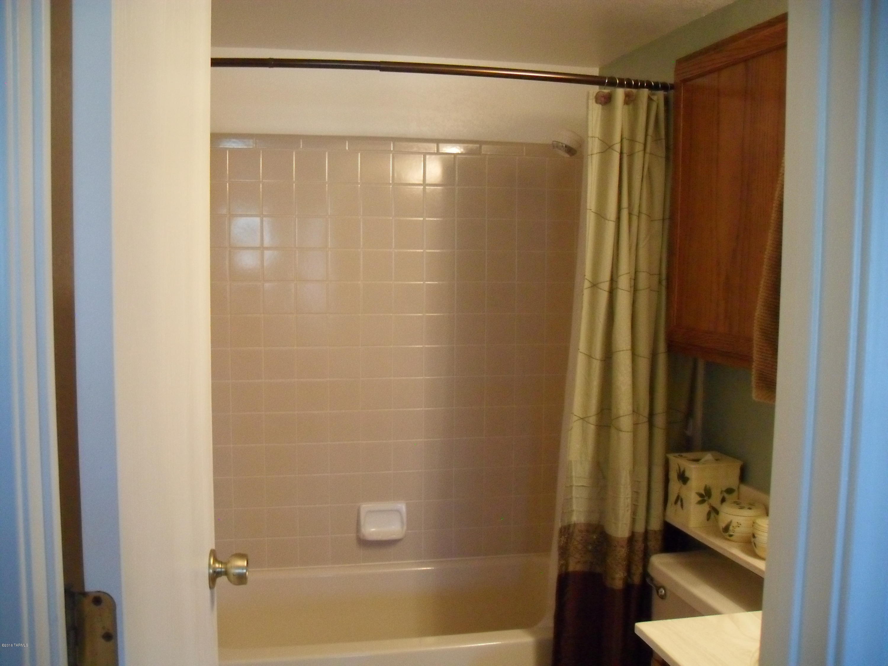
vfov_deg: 40.7
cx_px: 444
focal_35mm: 35
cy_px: 333
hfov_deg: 52.6
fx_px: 898
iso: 400
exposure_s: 1/30
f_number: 2.8
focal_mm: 6.2
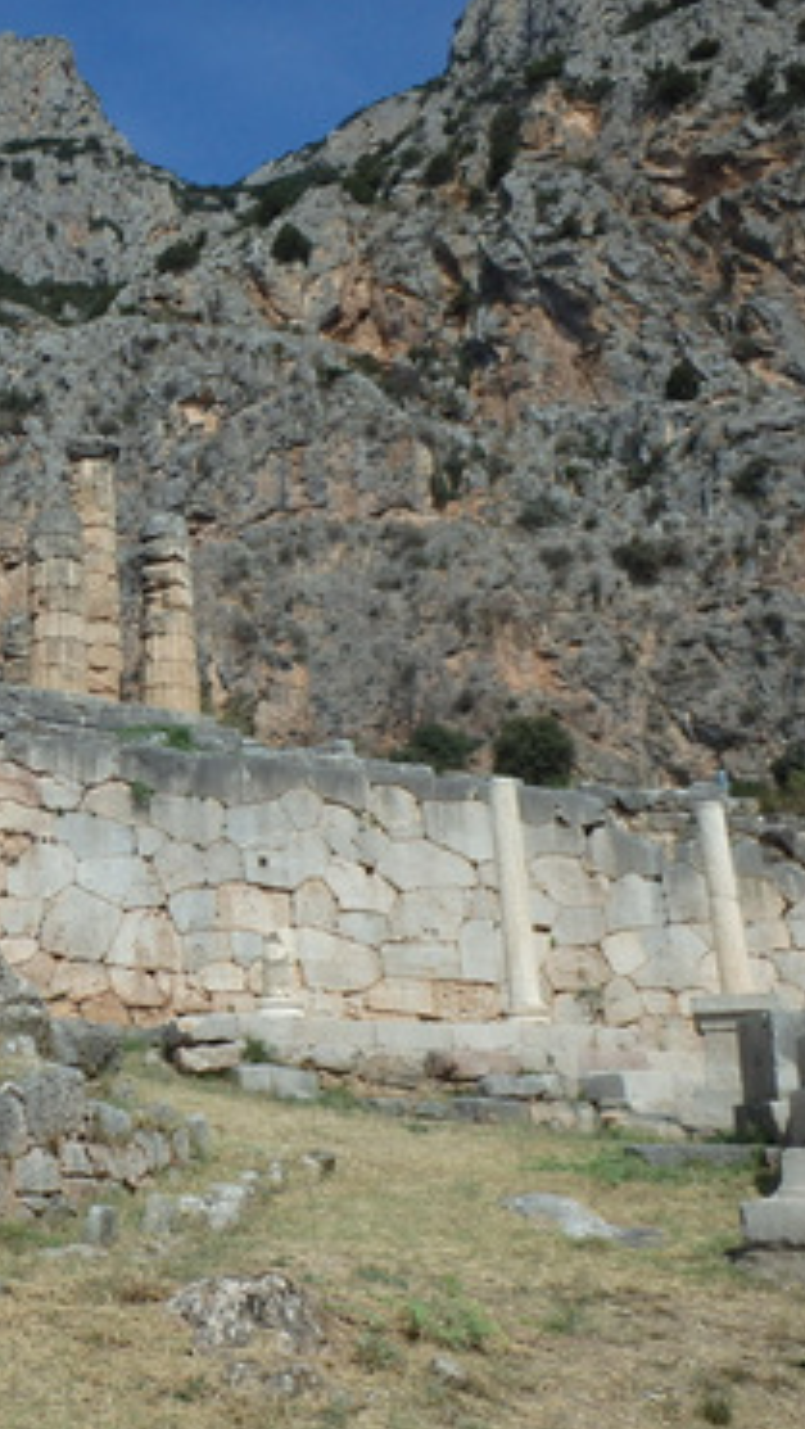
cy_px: 711
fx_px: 1668
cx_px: -100
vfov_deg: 46.4
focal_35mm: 44
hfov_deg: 25.1
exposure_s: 1/200
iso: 125
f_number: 11
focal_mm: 5.4
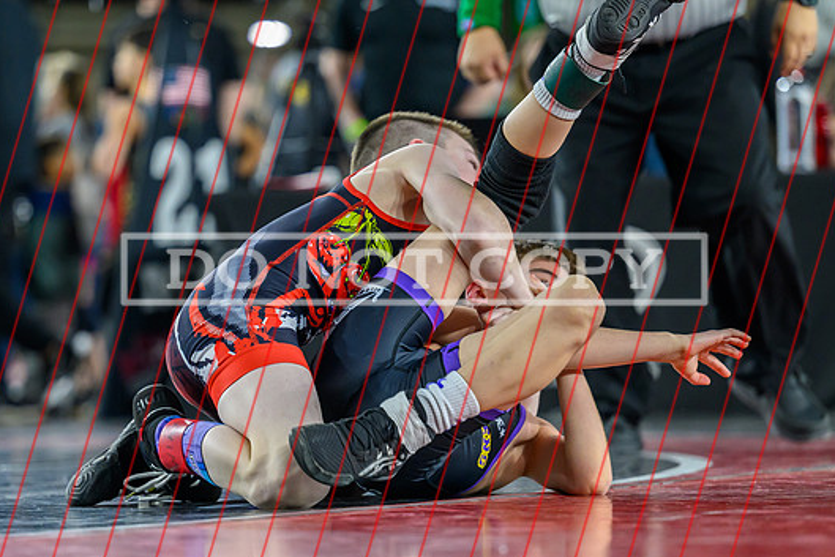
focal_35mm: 197
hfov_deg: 10.4
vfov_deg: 7.0
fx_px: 4570
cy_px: 383
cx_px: 323
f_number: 2.8
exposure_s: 1/640
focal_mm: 130
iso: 2500
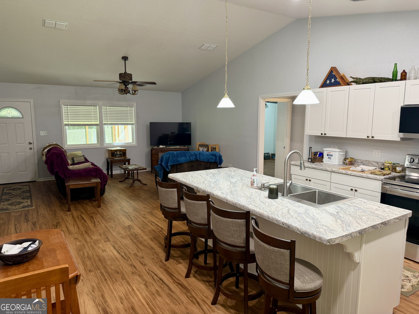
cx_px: 210
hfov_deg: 71.6
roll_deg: +0.5
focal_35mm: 24
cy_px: 157
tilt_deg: -7.6
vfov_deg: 56.8
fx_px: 291
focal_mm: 6.76
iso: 160
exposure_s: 1/60
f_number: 1.78
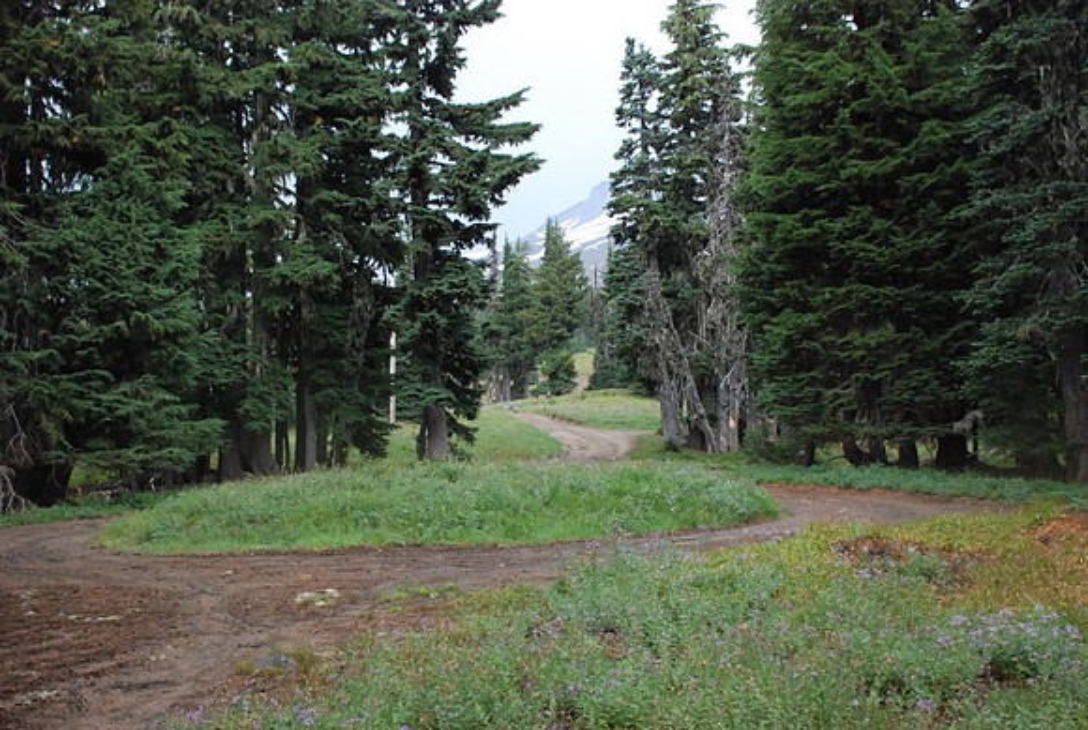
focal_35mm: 39
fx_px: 1181
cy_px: 365
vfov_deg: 34.3
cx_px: 544
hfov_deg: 49.5
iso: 1600
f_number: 4
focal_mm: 26
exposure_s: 1/800
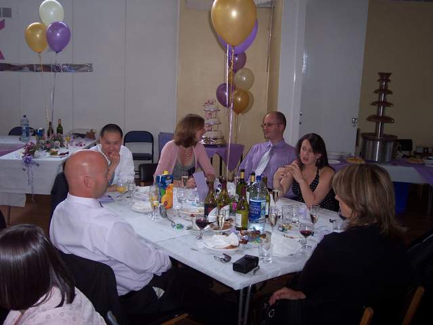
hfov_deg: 49.0
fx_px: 475
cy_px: 162
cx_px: 216
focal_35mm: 38
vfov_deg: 37.7
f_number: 2.8
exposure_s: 1/30
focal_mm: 8
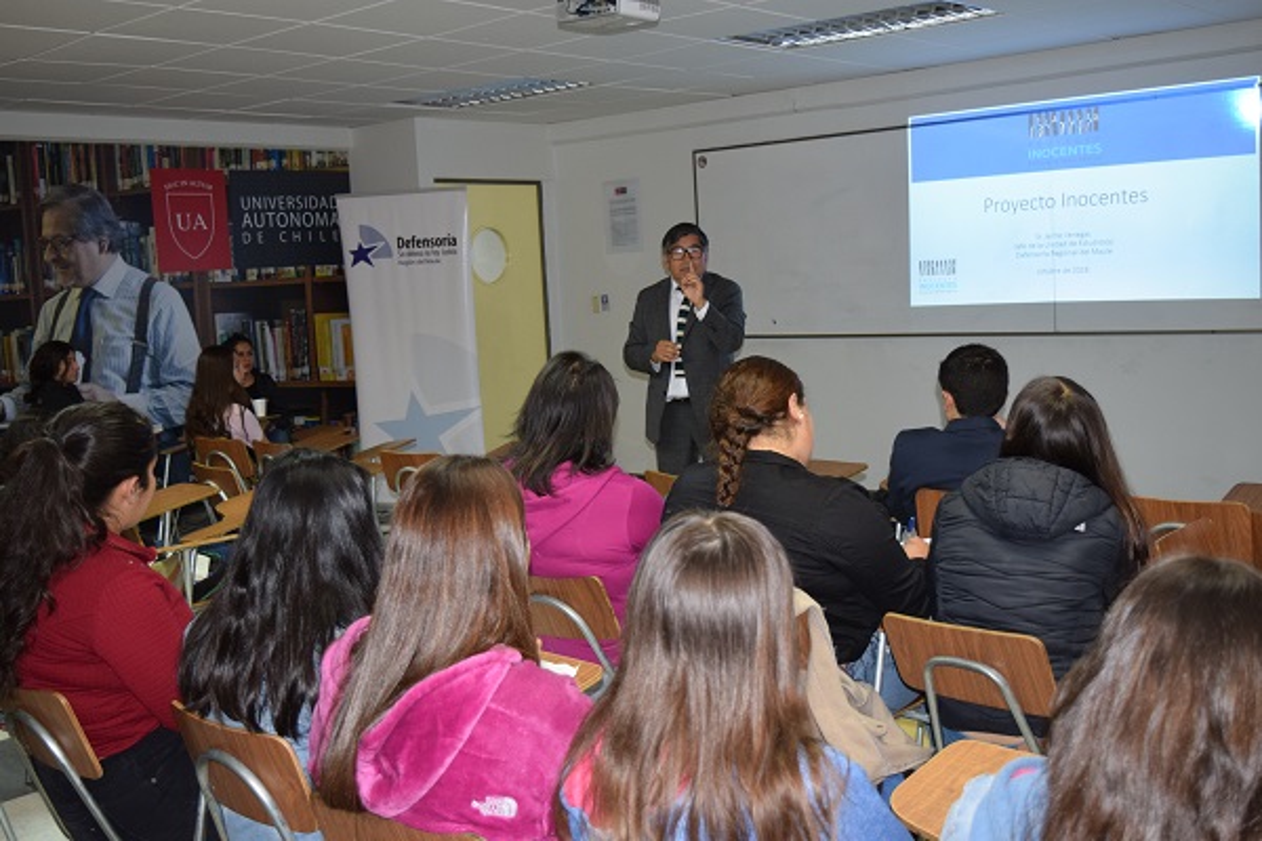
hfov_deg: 47.9
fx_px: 1420
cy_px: 420
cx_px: 631
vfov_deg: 33.0
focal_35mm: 40
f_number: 4
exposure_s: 1/60
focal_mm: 27
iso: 900
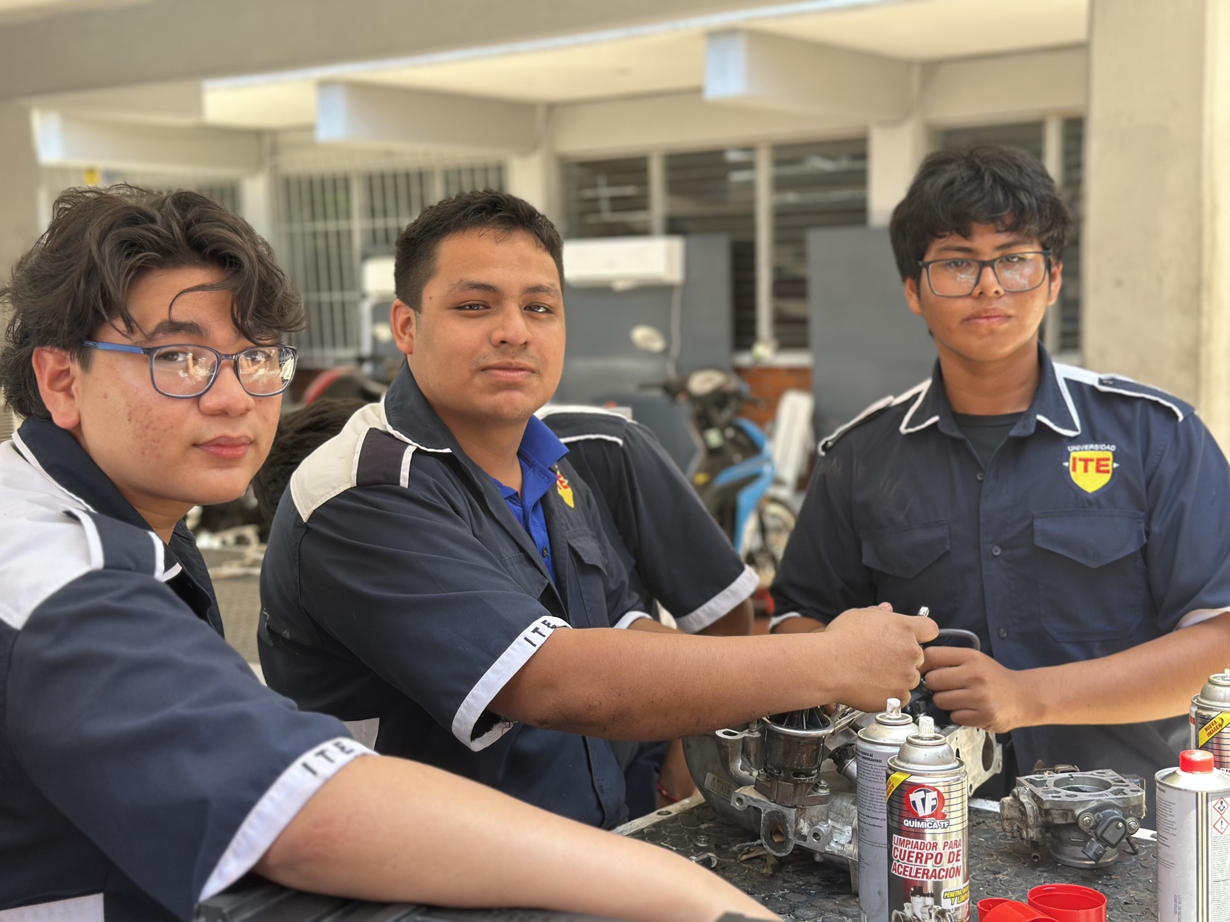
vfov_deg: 30.3
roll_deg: +0.9
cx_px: 615
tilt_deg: -5.5
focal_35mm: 48
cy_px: 461
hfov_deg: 39.7
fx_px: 1706
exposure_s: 1/171
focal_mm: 6.86
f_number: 1.78
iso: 100
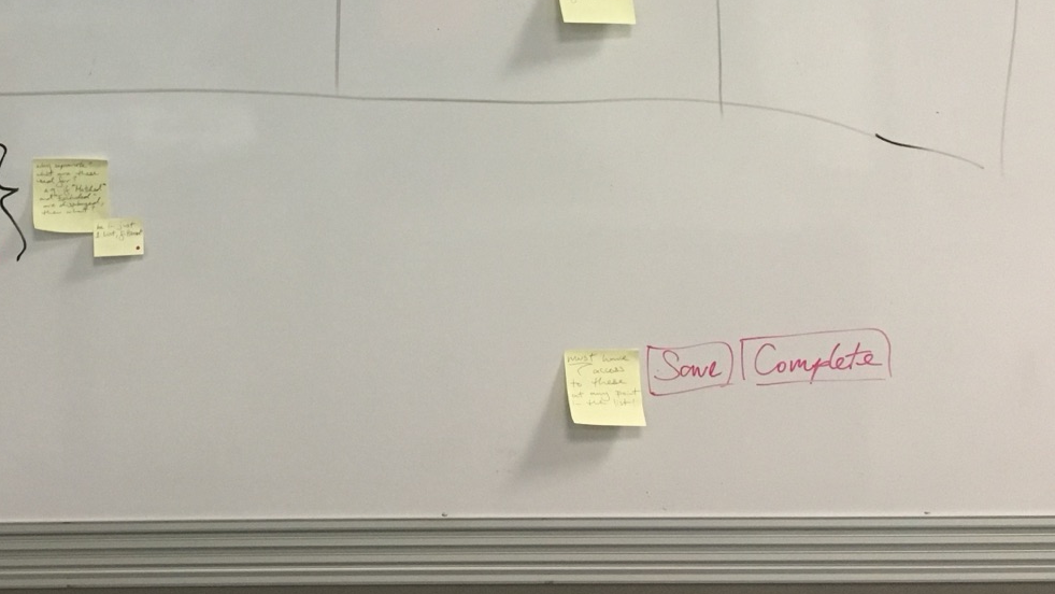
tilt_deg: -2.1
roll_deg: +0.3
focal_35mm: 58
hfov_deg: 35.5
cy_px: -86
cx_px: 322
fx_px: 1623
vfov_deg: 19.7
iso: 100
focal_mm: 4.15
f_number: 2.2
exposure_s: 1/30
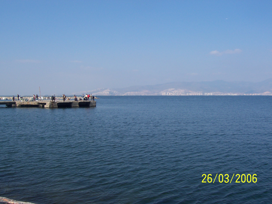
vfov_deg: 38.7
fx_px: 291
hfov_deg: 50.1
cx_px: 136
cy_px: 102
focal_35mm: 37
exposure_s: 1/500
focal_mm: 5.6
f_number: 5.6
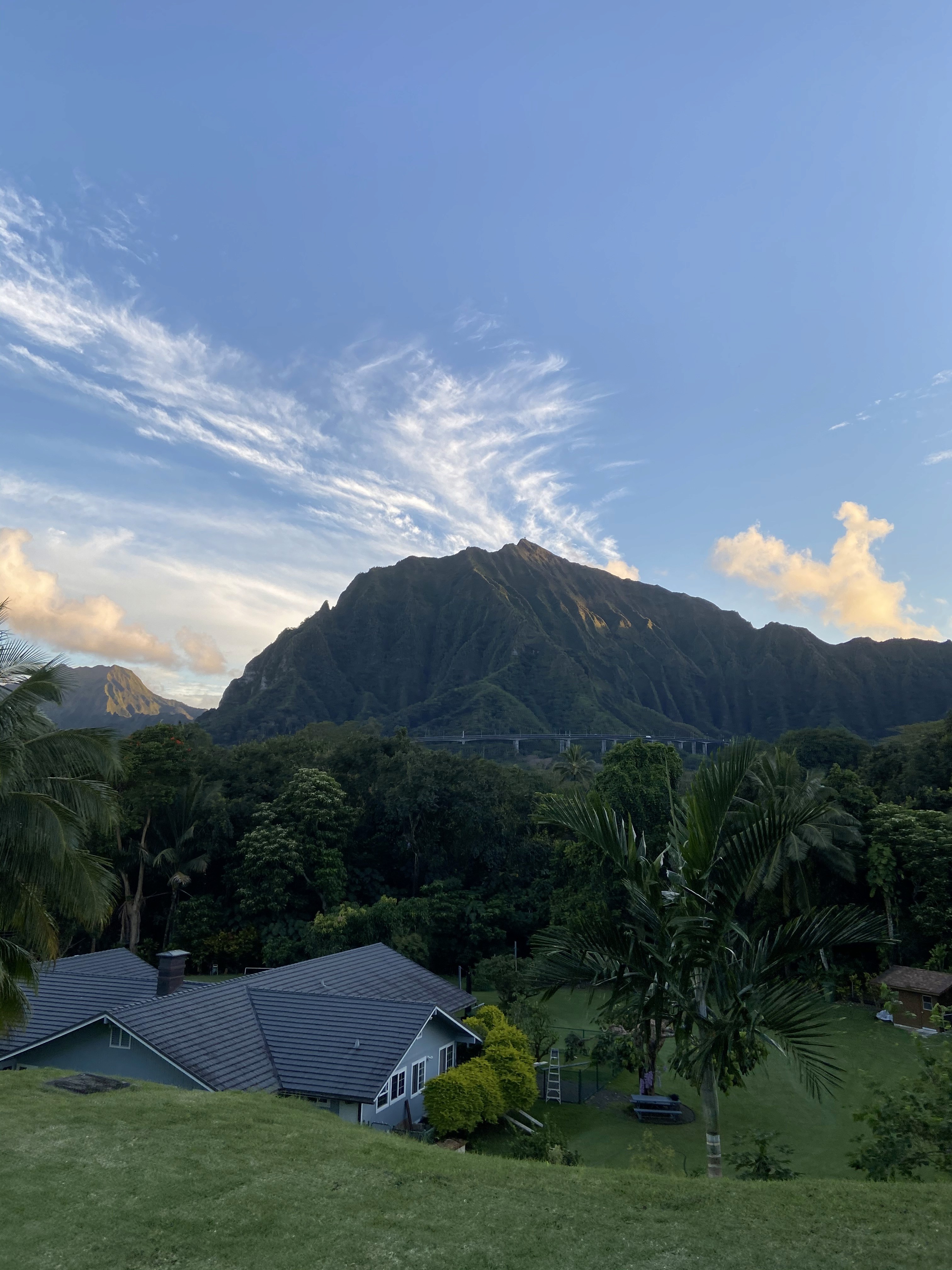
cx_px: 476
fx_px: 953
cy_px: 635
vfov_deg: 67.3
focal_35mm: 26
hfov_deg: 53.1
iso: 32
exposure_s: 1/460
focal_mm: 4.25
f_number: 1.8
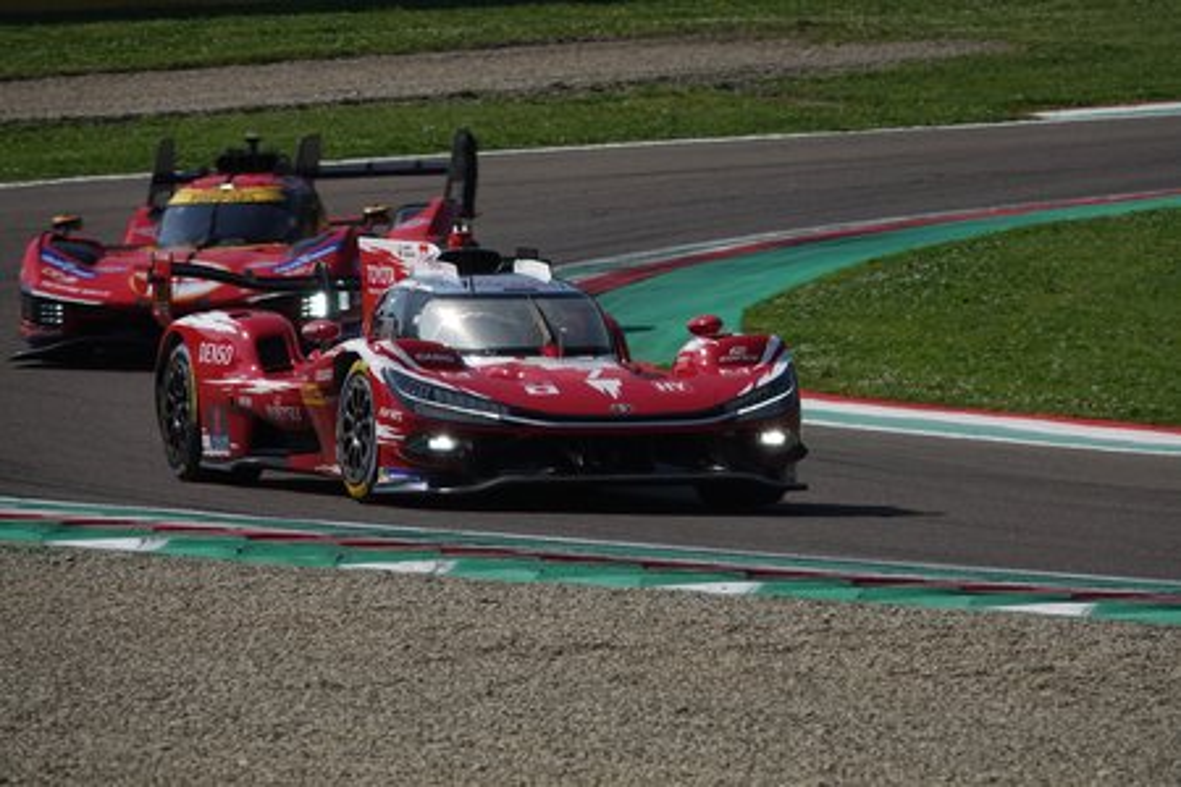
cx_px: 590
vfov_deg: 2.8
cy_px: 394
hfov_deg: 4.3
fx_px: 15909
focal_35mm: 485
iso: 100
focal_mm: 177.86
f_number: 6.3
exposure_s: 1/800
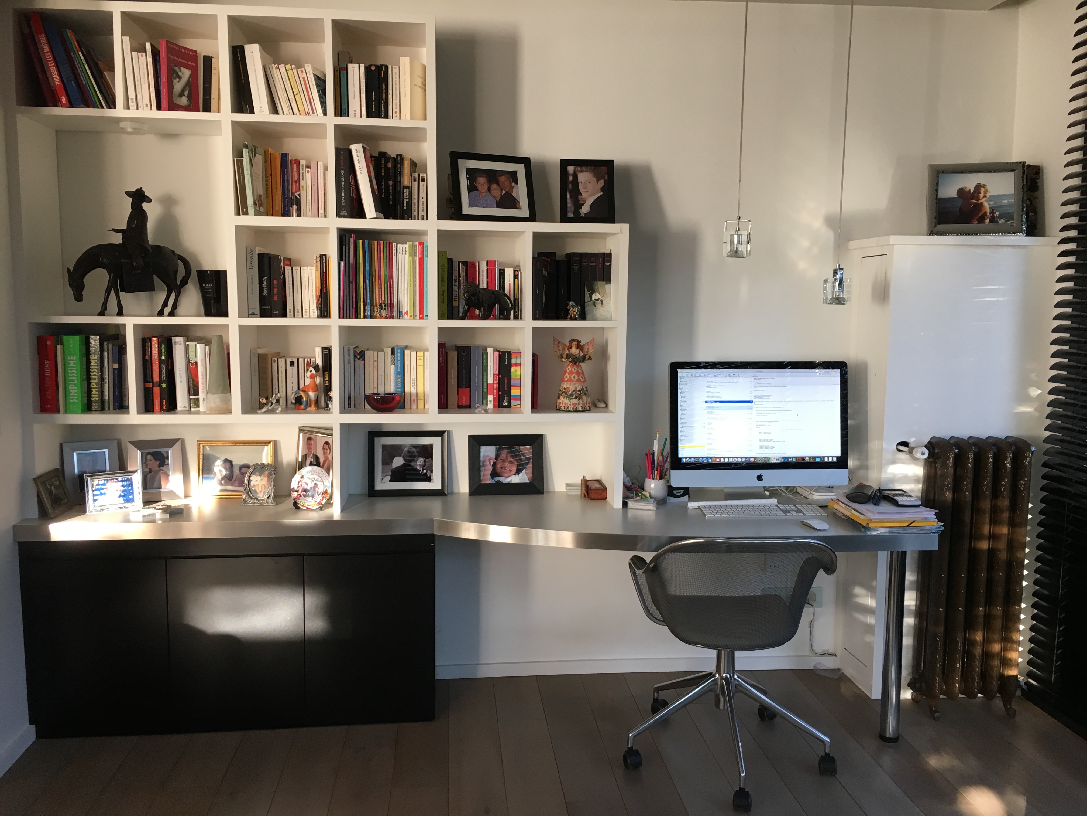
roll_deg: -0.6
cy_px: 408
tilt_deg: -7.7
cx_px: 544
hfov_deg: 61.7
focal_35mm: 29
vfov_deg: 48.2
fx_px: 911
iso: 80
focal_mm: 4.15
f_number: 2.2
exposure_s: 1/33
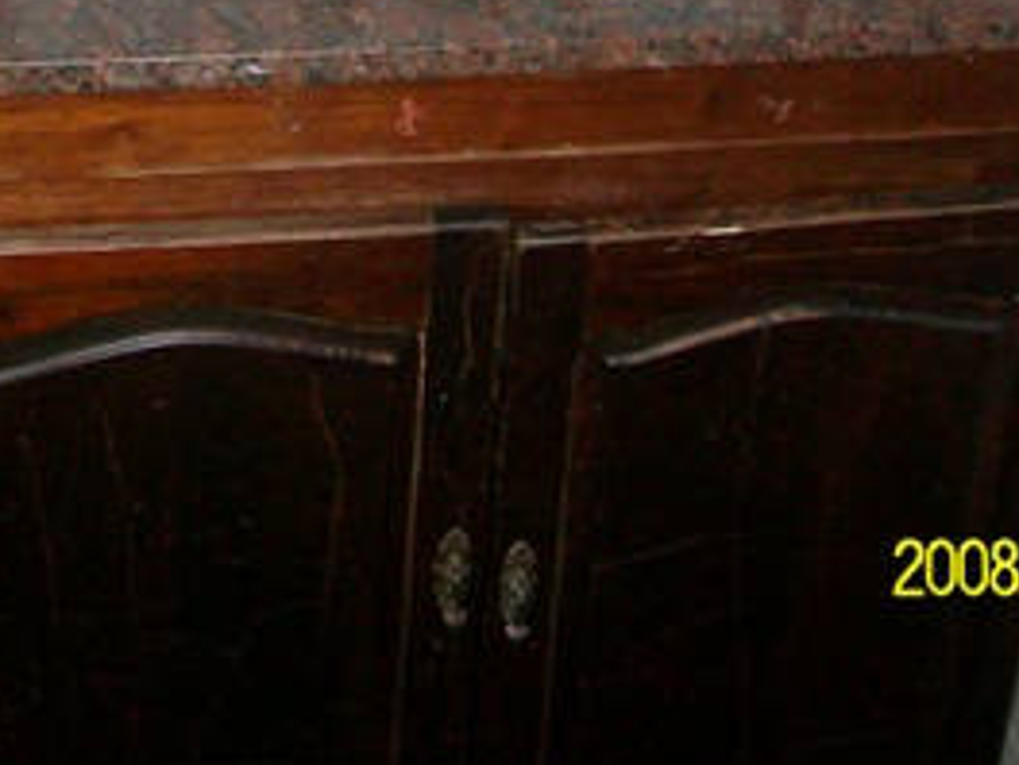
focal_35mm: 85
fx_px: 2502
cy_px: -147
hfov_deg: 22.7
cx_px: 201
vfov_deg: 16.6
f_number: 2.8
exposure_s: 1/40
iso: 200
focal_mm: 5.8
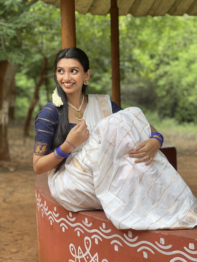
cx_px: 98
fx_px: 584
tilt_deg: -5.0
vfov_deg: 25.3
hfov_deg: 19.1
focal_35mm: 77
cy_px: 131
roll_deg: +1.7
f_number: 2.8
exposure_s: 1/121
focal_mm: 9
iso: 80
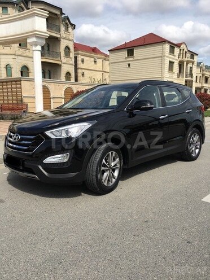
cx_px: 105
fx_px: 235
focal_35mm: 29
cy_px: 140
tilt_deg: -8.6
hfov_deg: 48.2
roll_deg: -0.4
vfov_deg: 61.7
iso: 25
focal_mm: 4.15
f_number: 2.2
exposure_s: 1/2024
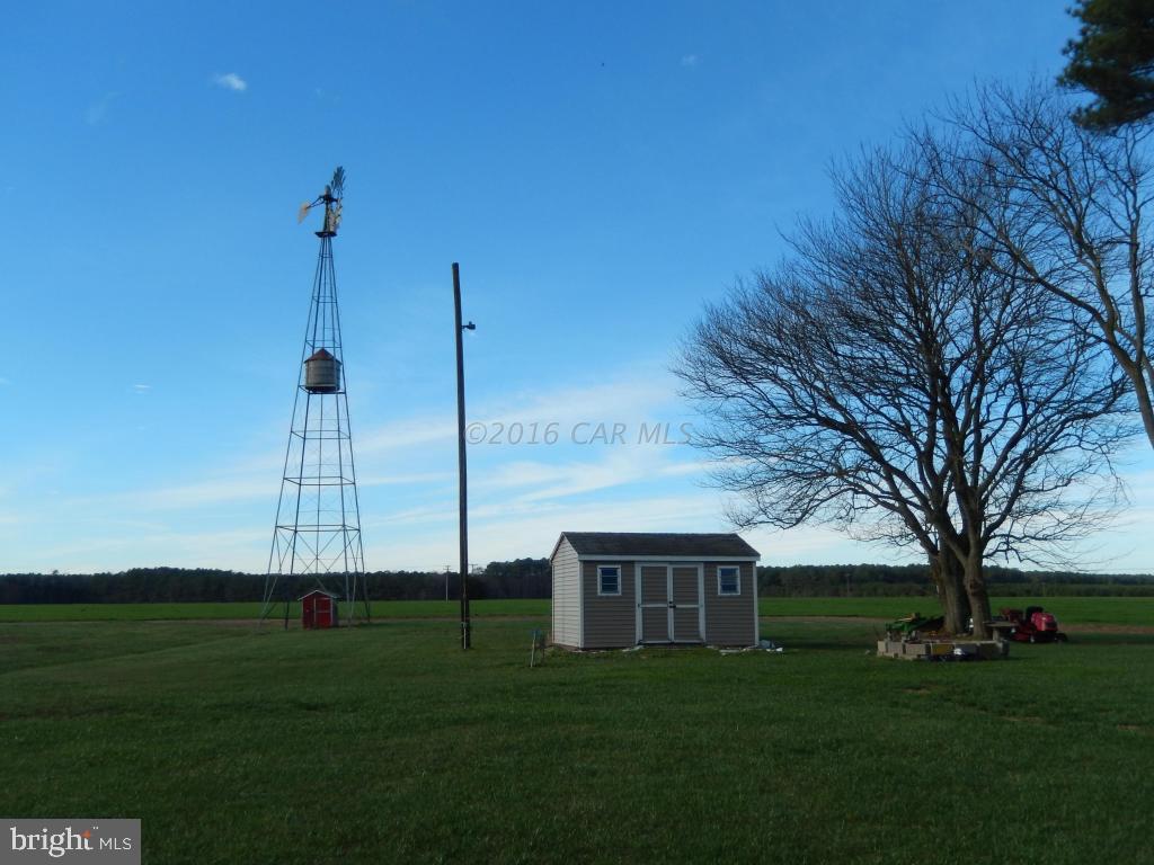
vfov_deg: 44.2
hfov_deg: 56.8
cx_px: 577
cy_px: 432
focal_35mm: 32
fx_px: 1067
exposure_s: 1/1000
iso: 125
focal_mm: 5.7
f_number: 3.8
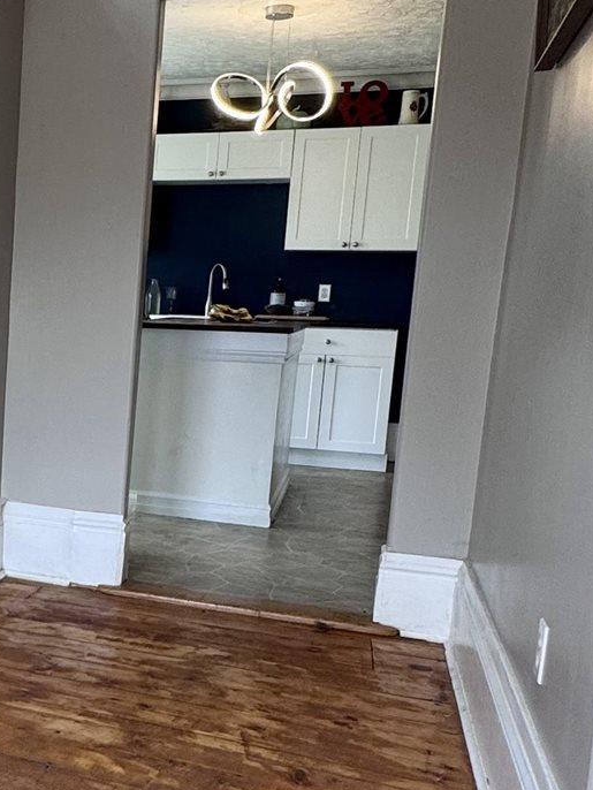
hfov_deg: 26.4
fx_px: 1073
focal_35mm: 47
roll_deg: -1.4
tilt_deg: -8.2
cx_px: -174
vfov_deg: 40.3
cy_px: 461
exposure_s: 1/99
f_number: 2.2
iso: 100
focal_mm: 2.22
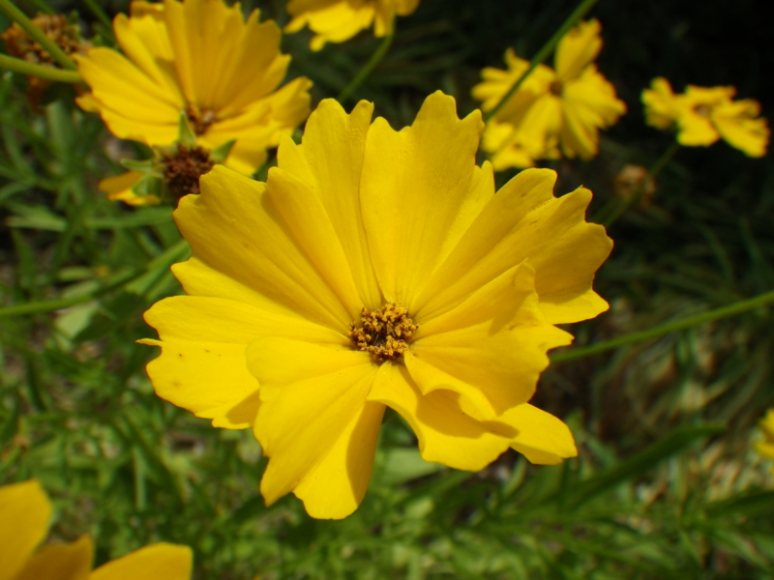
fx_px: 760
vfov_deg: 41.8
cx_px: 387
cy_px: 290
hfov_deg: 54.0
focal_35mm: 34
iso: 80
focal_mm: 6.1
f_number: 4.6
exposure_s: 1/1000
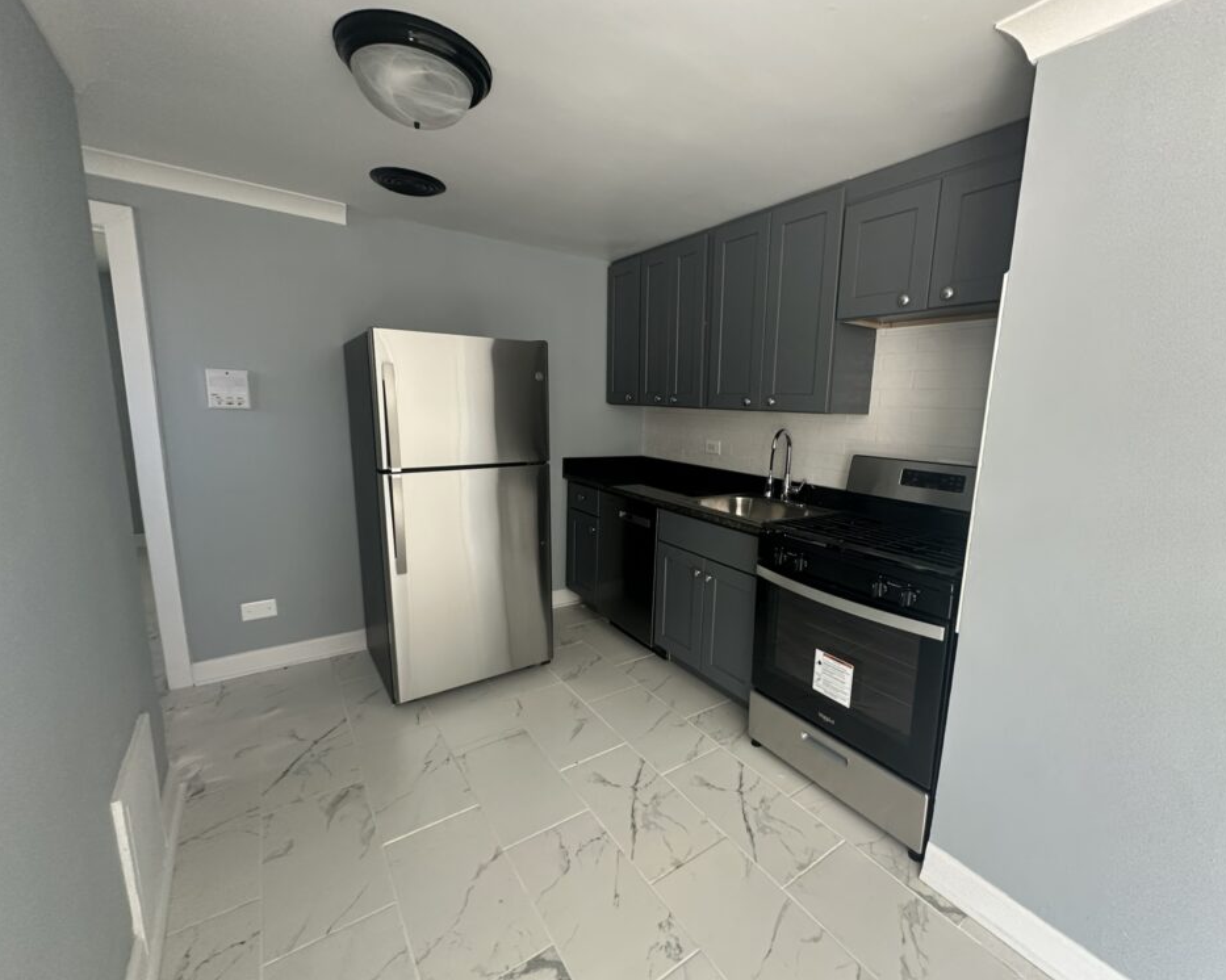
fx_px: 544
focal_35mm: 15
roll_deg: -1.8
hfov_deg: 96.6
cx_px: 666
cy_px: 497
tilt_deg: -9.3
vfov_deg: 84.0
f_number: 2.2
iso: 250
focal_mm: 2.22
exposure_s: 1/99
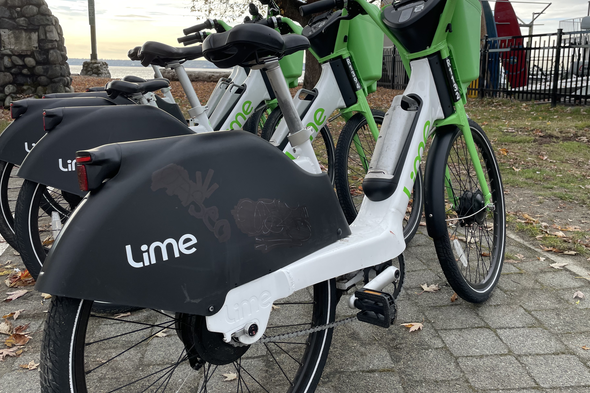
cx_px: 319
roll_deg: -1.0
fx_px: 492
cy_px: 149
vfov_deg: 43.3
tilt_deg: -8.2
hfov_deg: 61.8
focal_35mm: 30
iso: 32
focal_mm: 4.2
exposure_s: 1/882
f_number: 1.6
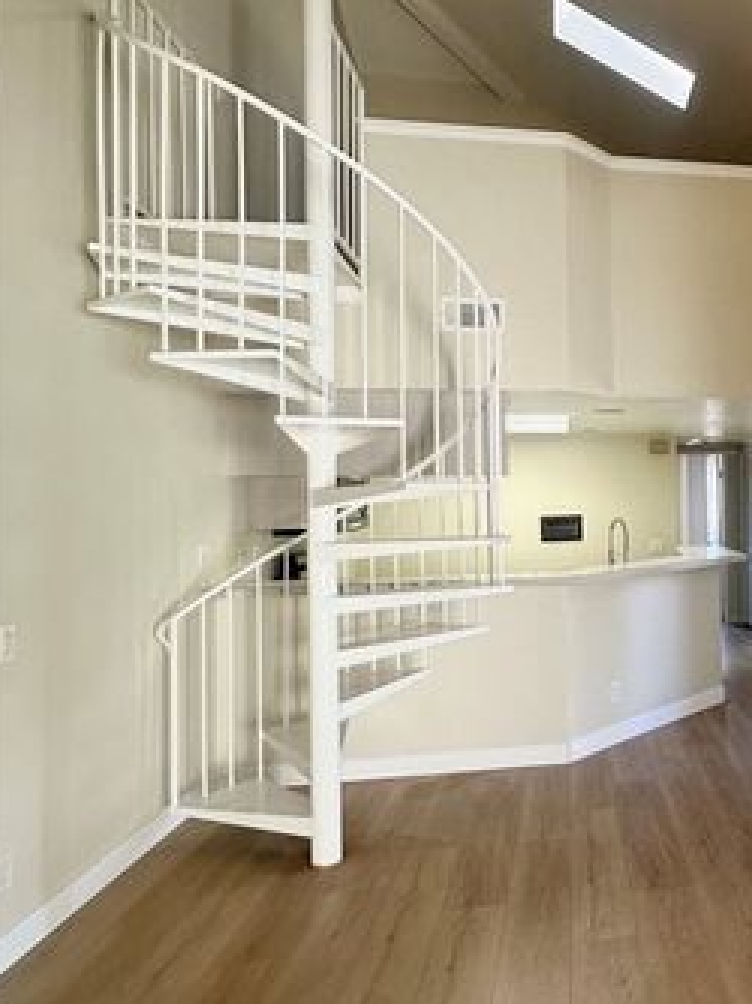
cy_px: 470
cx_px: 737
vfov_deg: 63.4
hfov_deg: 43.3
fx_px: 812
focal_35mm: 28
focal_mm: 2.22
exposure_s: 1/120
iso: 200
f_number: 2.2
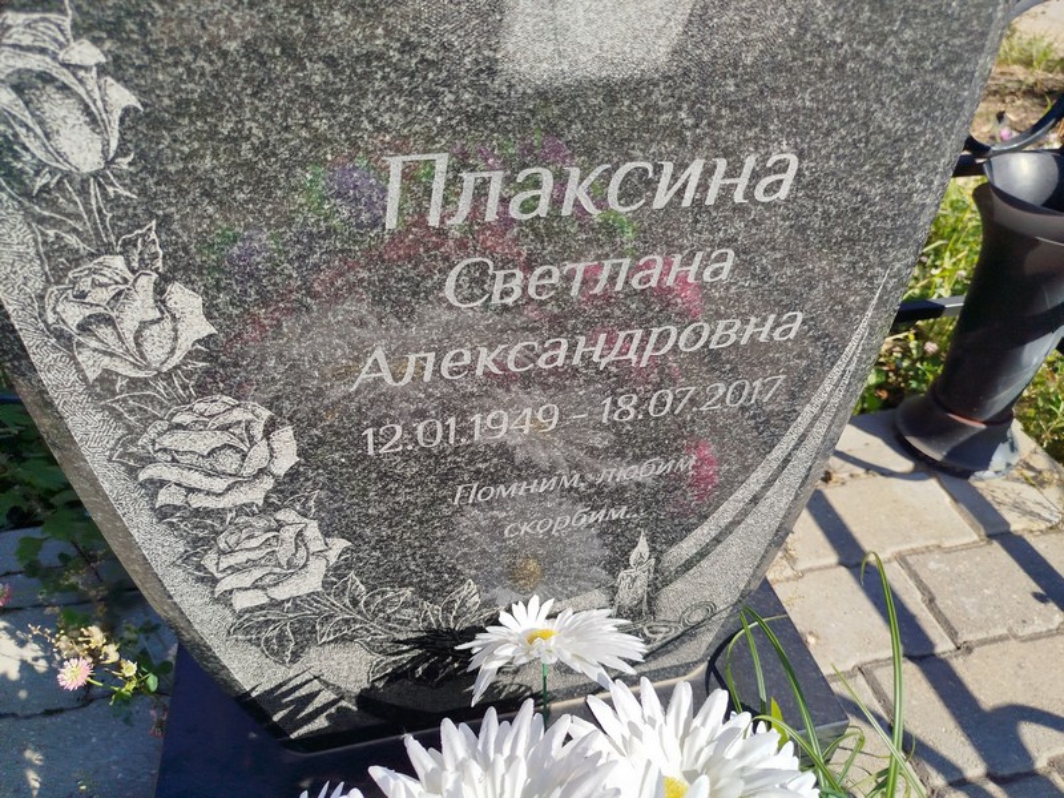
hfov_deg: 71.6
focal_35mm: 24
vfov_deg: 56.8
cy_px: 399
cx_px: 532
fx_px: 738
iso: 50
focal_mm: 5.31
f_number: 1.7
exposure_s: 1/959
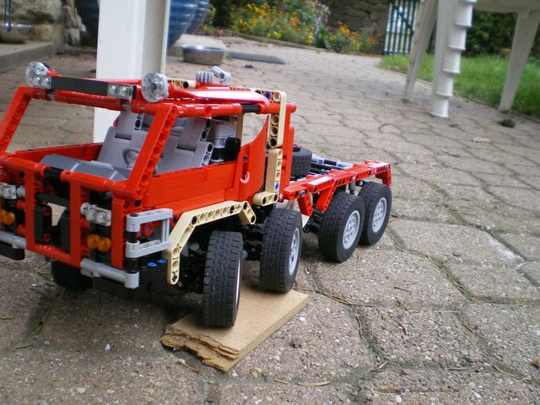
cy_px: 202
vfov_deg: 37.7
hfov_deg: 49.0
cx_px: 270
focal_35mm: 38
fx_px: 593
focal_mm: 6.3
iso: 64
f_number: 3.1
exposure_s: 1/80
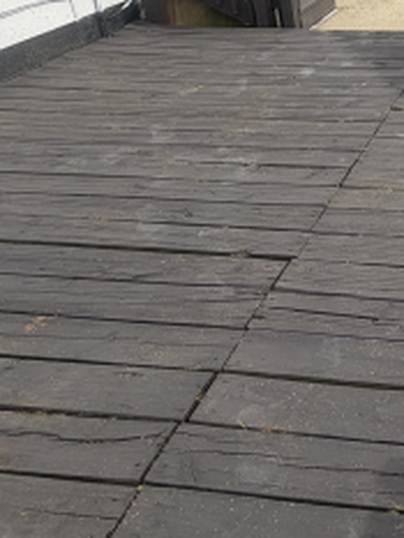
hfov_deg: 29.5
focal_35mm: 40
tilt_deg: -16.5
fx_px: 622
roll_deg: +2.3
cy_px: 22
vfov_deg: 41.7
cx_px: 515
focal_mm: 2.22
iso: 25
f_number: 2.2
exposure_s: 1/770
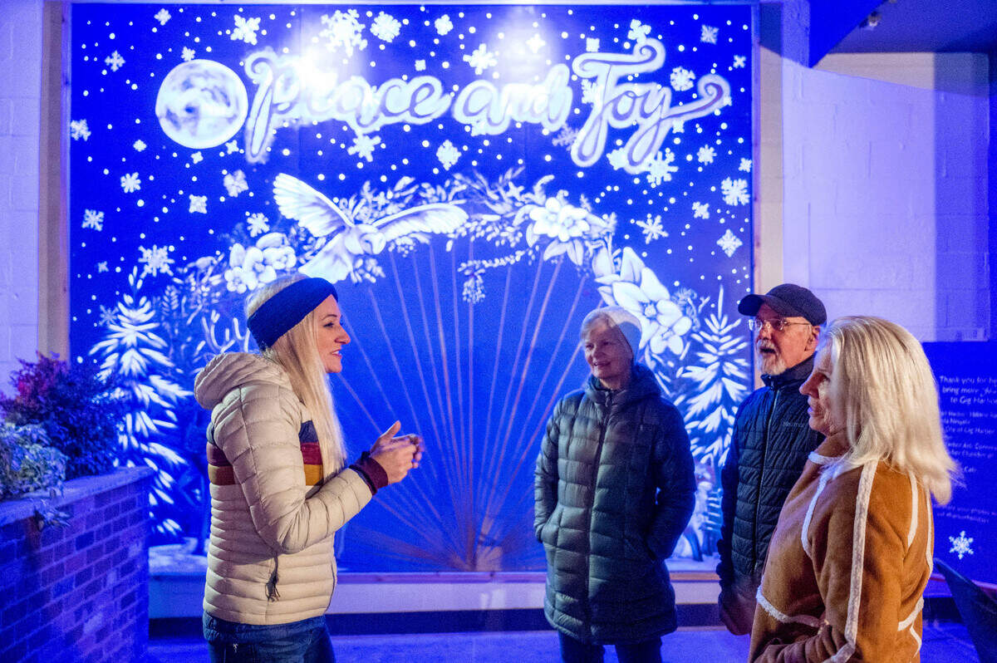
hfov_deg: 55.8
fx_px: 941
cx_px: 498
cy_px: 332
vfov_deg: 38.8
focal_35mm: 34
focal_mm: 34
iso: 8000
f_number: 3.2
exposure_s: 1/25
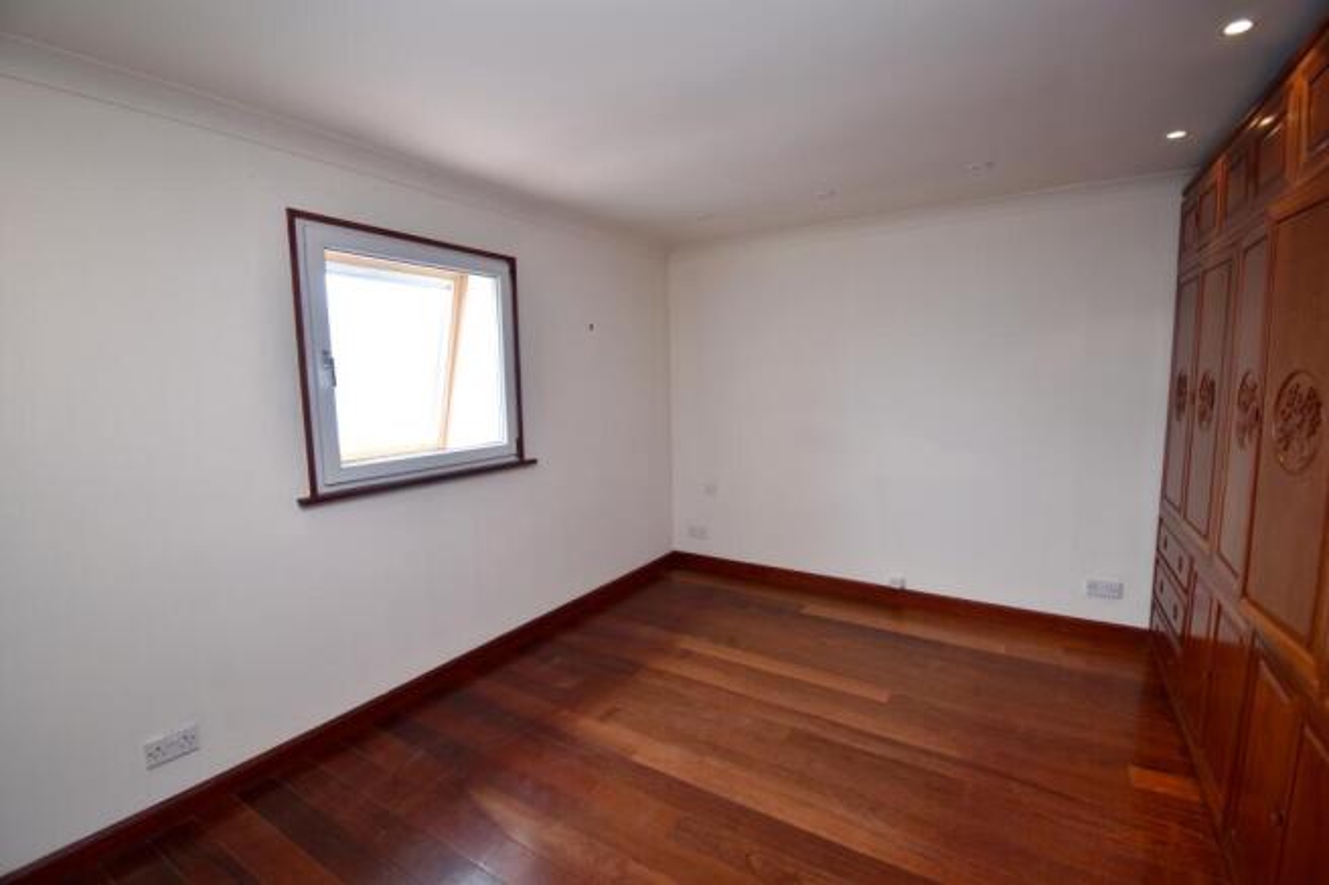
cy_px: 442
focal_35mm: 15
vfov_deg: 77.3
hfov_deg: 100.4
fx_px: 554
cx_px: 664
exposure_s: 1/25
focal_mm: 10
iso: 100
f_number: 4.5
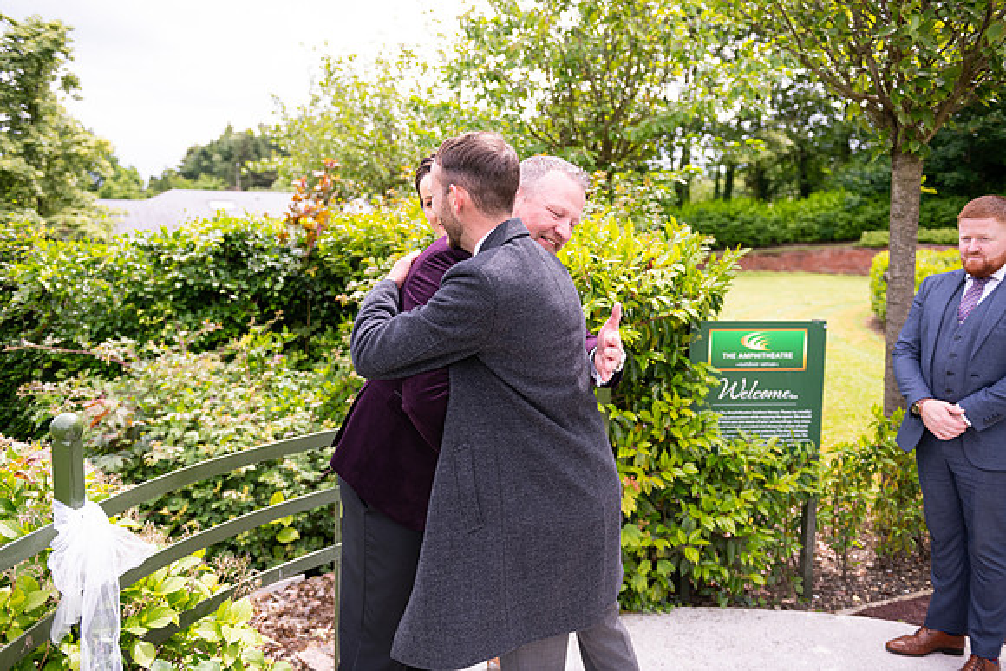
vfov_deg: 45.0
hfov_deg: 63.6
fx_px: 811
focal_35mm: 29
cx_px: 503
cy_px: 336
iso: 250
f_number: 3.5
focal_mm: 29
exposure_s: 1/1250
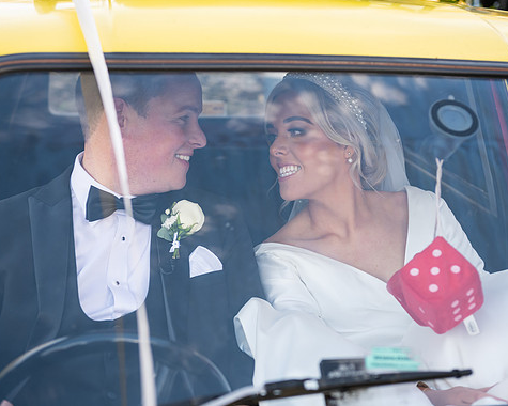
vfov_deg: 24.2
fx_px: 947
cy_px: 200
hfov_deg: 30.0
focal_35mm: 63
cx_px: 268
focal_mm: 55
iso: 250
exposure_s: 1/400
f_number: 3.5
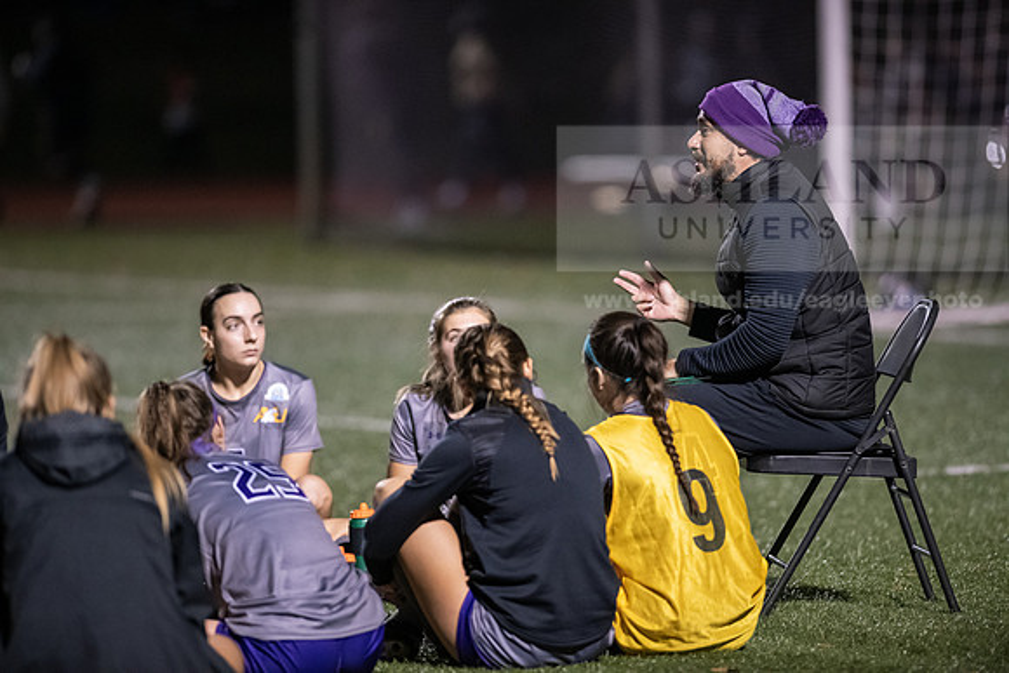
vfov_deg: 4.6
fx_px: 8410
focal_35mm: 300
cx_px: 504
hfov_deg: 6.9
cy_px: 336
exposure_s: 1/800
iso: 8000
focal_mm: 300
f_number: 2.8
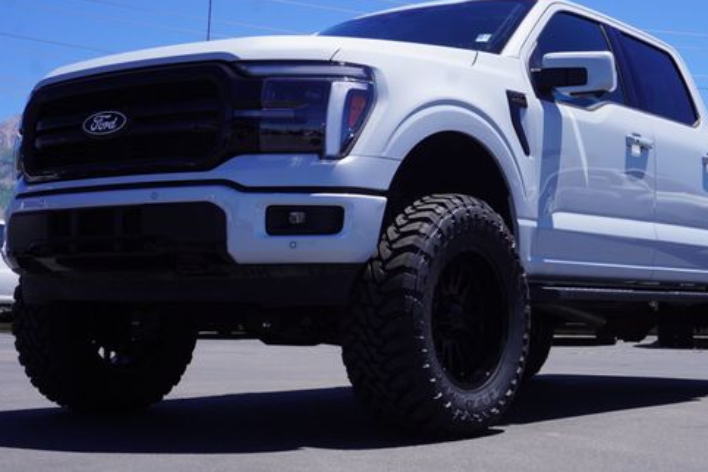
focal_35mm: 62
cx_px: 413
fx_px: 1213
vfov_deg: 22.0
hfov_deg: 32.5
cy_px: 166
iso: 100
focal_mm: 31
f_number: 11
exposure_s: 1/160
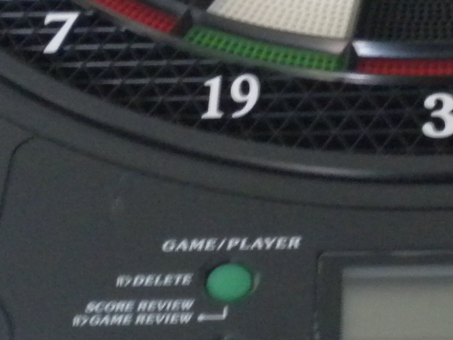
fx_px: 1649
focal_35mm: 126
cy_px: -24
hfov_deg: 15.5
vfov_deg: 11.6
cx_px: 405
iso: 400
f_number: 3.1
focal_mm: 6.3
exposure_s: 1/9.6
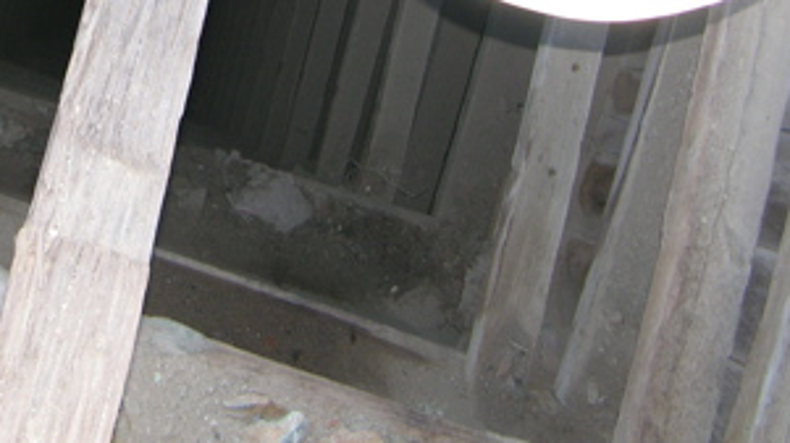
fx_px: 1696
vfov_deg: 14.4
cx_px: 45
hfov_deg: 25.2
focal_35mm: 81
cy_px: -89
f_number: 2.8
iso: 100
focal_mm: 8.9
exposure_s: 1/30
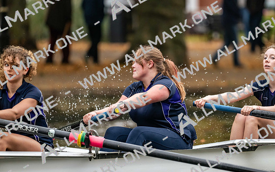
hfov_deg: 5.1
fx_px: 3074
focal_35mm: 410
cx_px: 137
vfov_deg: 3.2
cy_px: 90
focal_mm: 400
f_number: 4.5
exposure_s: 1/2500
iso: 2800
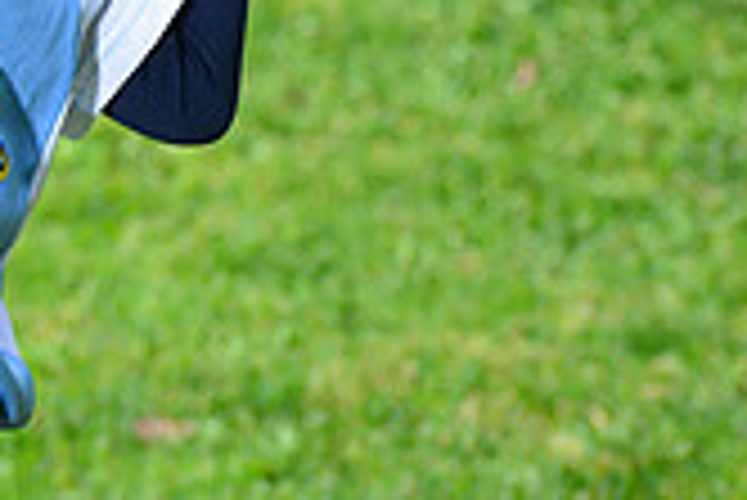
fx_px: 10529
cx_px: -194
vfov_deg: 2.7
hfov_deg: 4.1
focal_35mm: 507
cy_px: -286
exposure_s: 1/200
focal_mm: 145
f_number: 10
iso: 250
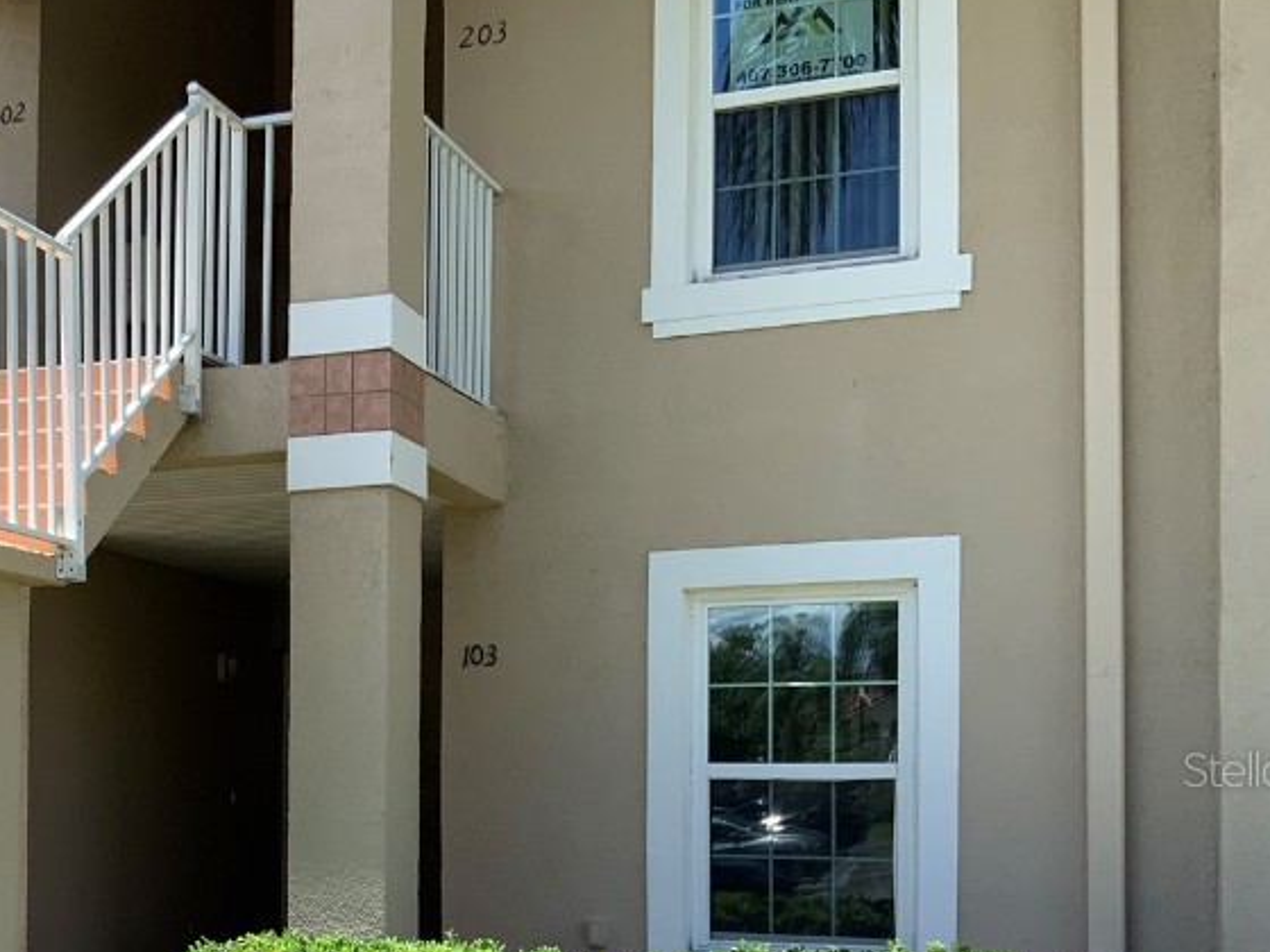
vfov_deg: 27.0
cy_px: 768
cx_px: 236
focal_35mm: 53
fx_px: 1944
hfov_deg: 34.9
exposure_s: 1/944
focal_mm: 3
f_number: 1.8
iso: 16
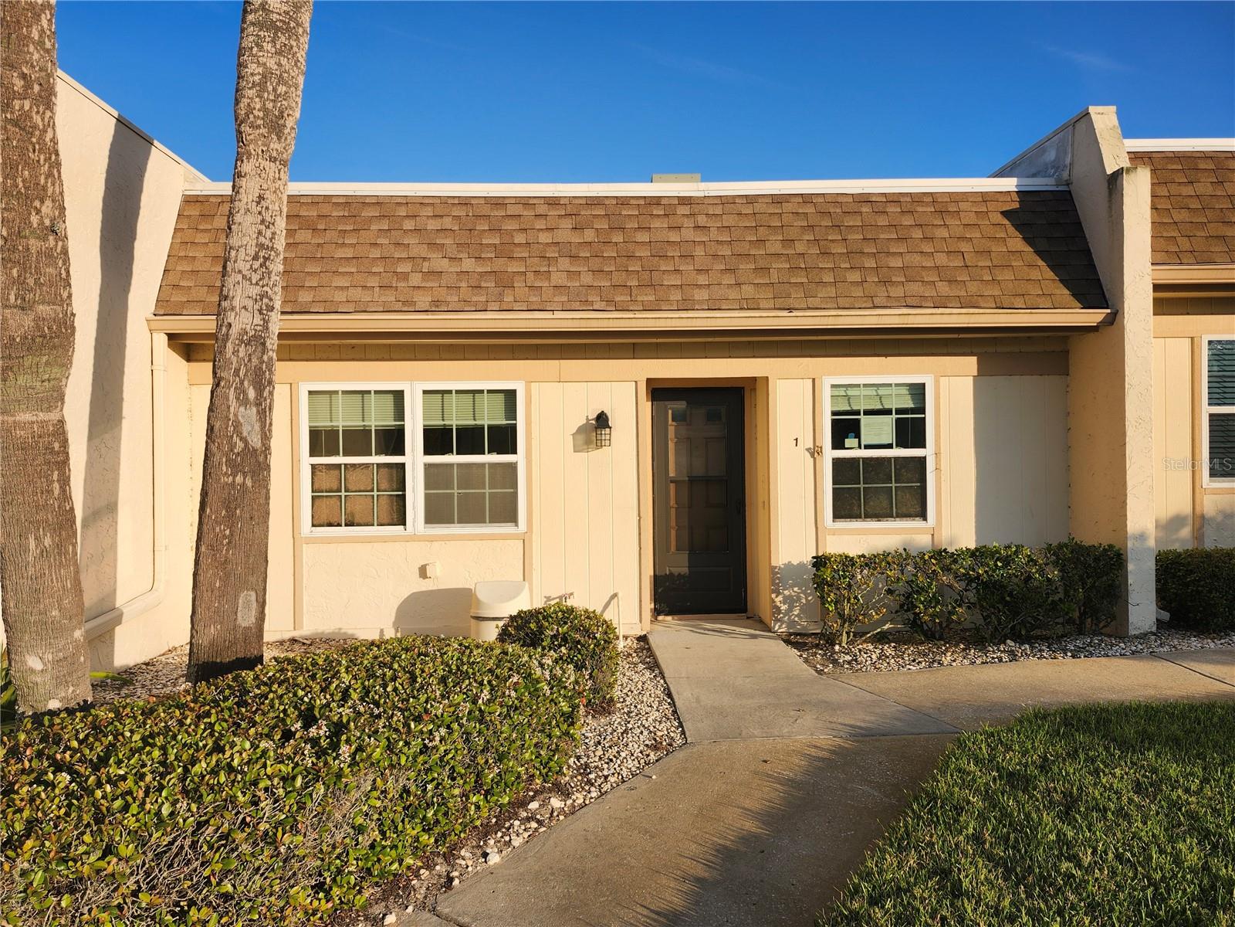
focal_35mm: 23
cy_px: 464
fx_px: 821
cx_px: 618
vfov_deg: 58.9
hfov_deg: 73.9
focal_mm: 5.54
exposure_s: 1/1242
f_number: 1.8
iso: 25
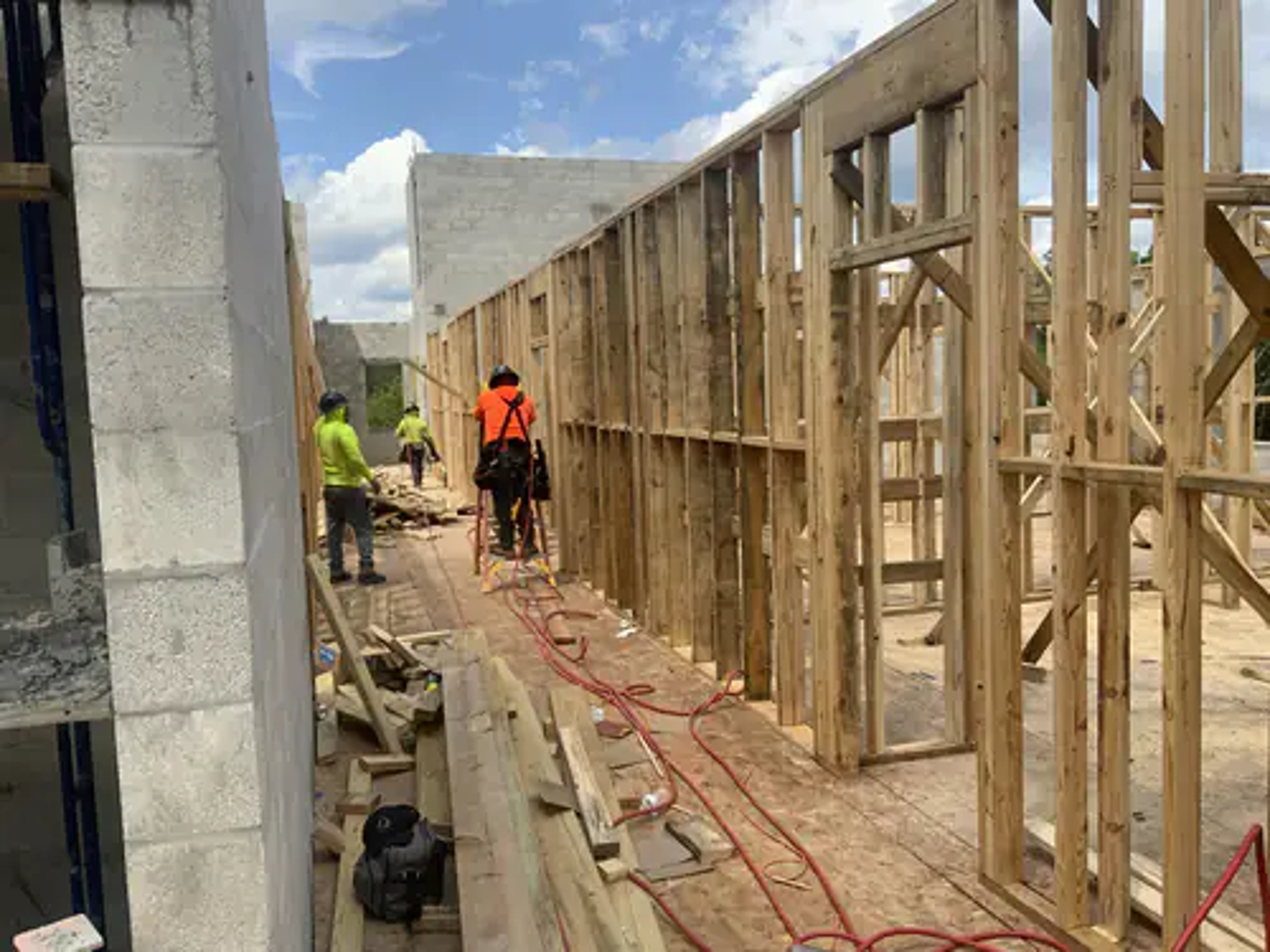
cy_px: 476
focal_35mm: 29
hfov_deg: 61.7
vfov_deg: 48.2
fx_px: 1064
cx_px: 635
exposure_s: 1/1195
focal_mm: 3
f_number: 1.8
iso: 16
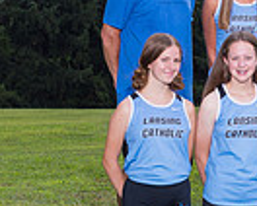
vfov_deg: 7.5
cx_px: 426
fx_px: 1584
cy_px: 103
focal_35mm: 208
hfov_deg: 9.0
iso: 160
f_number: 8
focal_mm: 48
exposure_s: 1/250
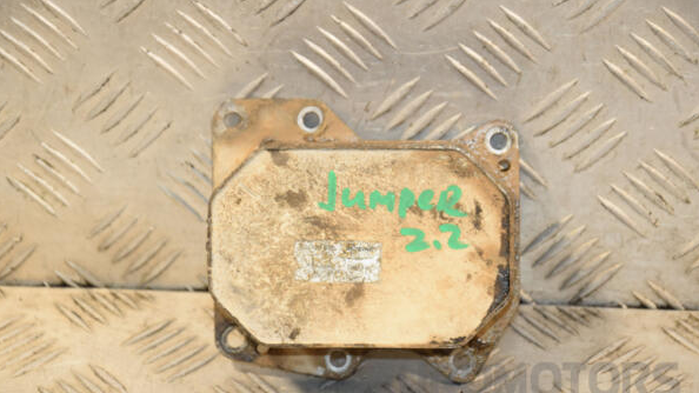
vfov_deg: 8.3
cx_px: 350
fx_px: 2706
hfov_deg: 14.7
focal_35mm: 146
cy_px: 224
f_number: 6.3
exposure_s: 1/200
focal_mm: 92
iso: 800
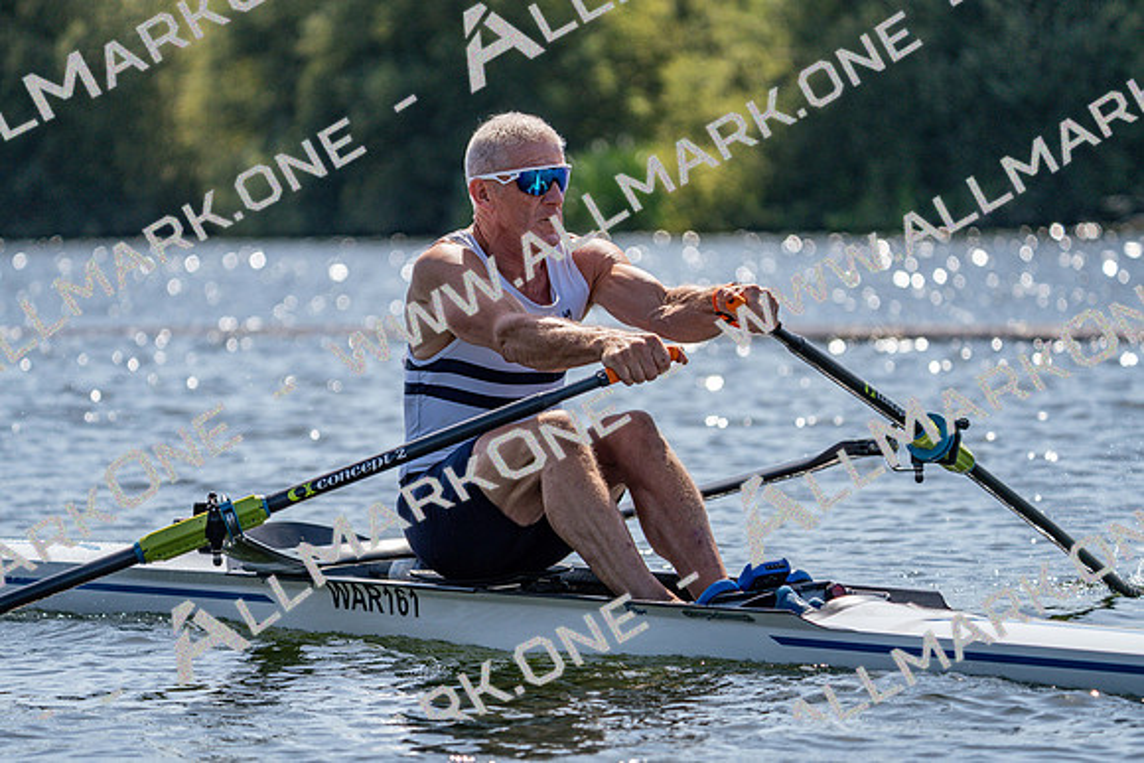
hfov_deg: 9.1
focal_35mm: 227
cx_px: 572
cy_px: 382
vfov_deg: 6.1
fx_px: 7215
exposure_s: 1/2000
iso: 250
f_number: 5.6
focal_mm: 227
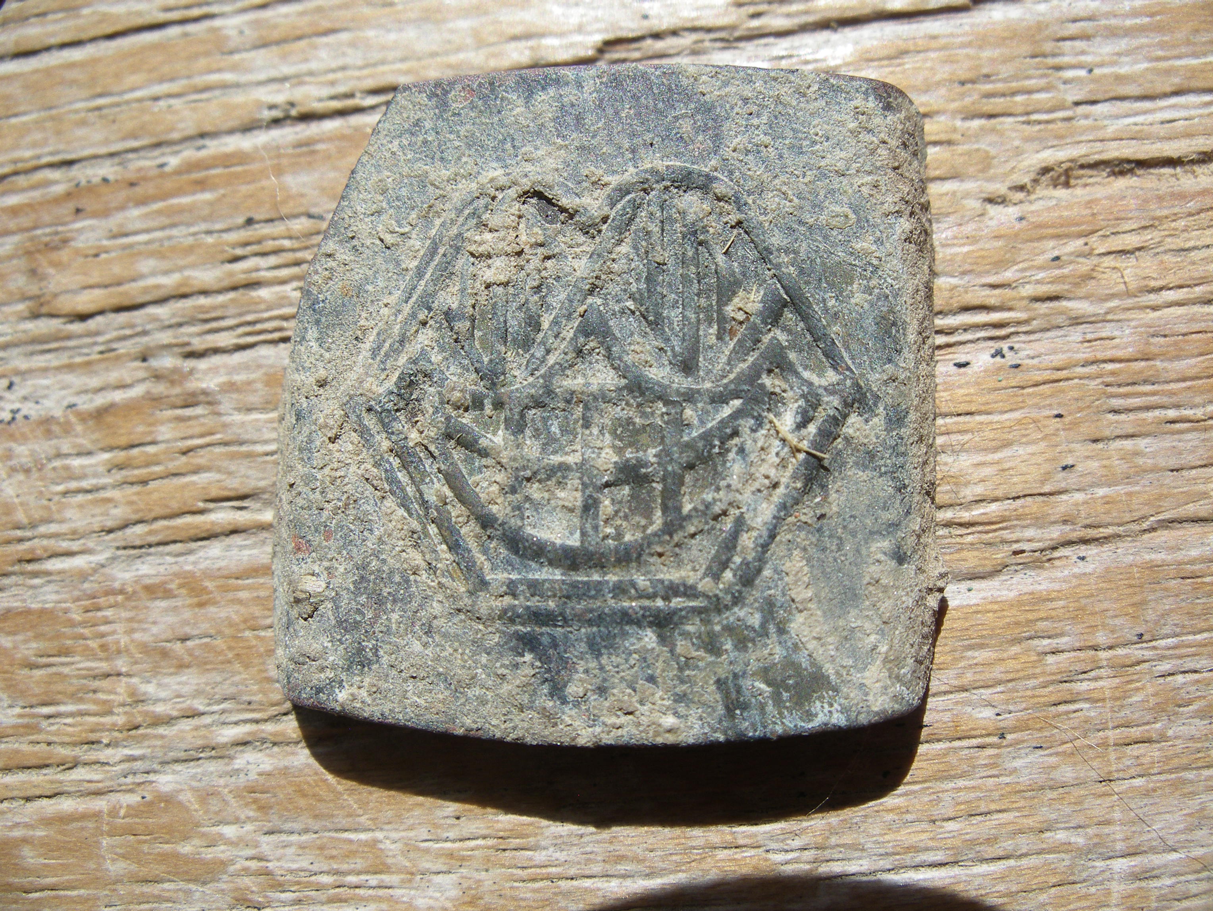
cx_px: 606
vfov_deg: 38.7
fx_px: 1297
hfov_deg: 50.1
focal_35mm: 37
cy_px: 456
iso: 80
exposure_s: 1/250
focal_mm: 7.8
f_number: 5.6
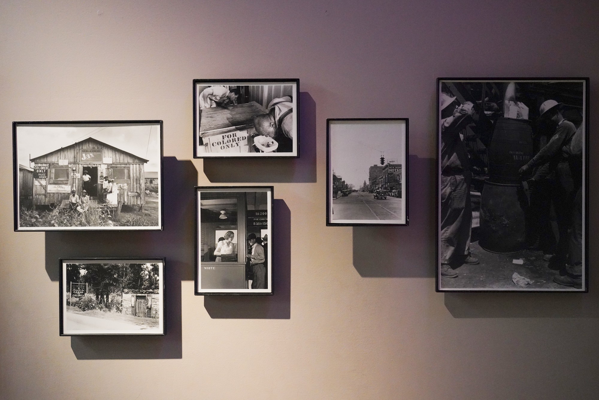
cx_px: 300
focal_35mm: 39
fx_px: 649
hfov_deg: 49.5
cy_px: 200
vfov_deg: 34.2
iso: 8000
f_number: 5
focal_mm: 39
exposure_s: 1/100
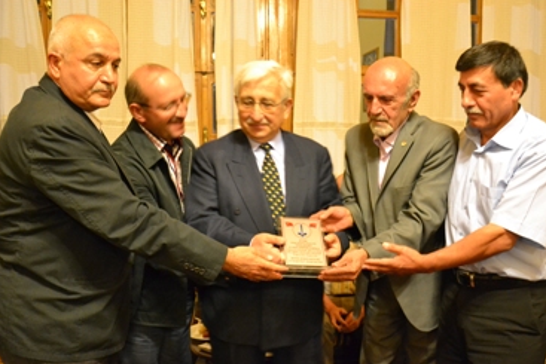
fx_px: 501
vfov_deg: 39.9
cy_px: 210
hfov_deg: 57.2
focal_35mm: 33
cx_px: 287
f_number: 3.5
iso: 3200
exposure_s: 1/15
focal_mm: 18
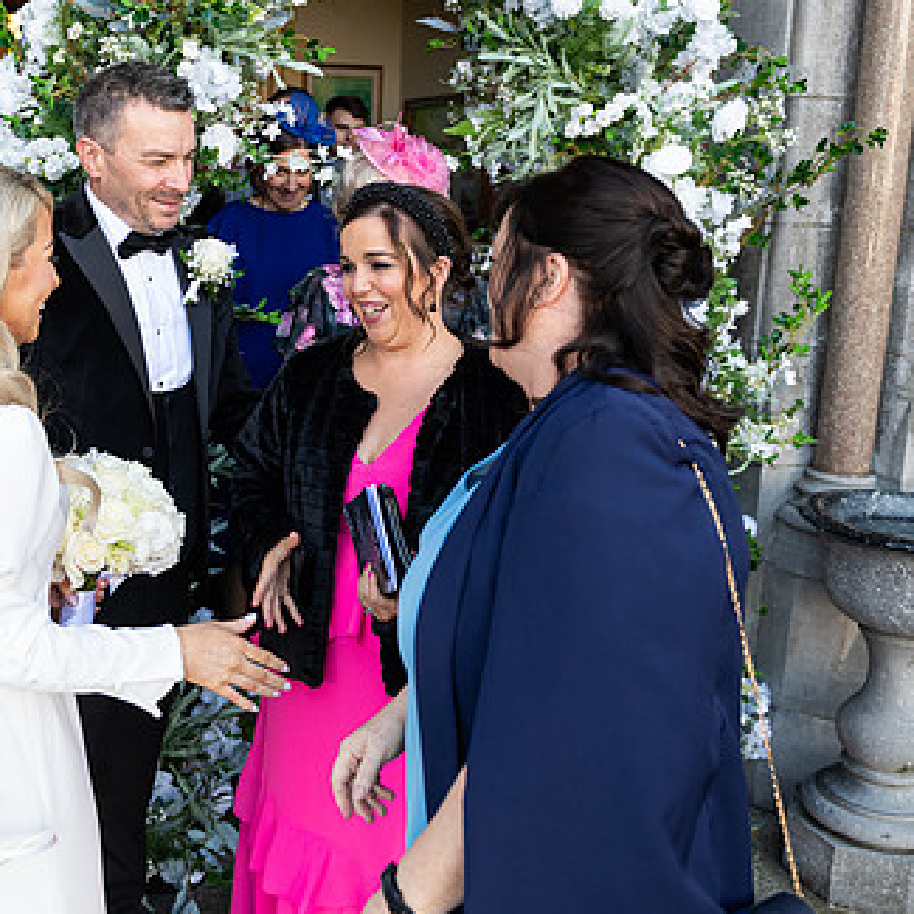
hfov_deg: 40.4
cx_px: 298
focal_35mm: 41
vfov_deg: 40.9
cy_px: 429
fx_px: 1225
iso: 500
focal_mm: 27
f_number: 3.5
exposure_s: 1/400
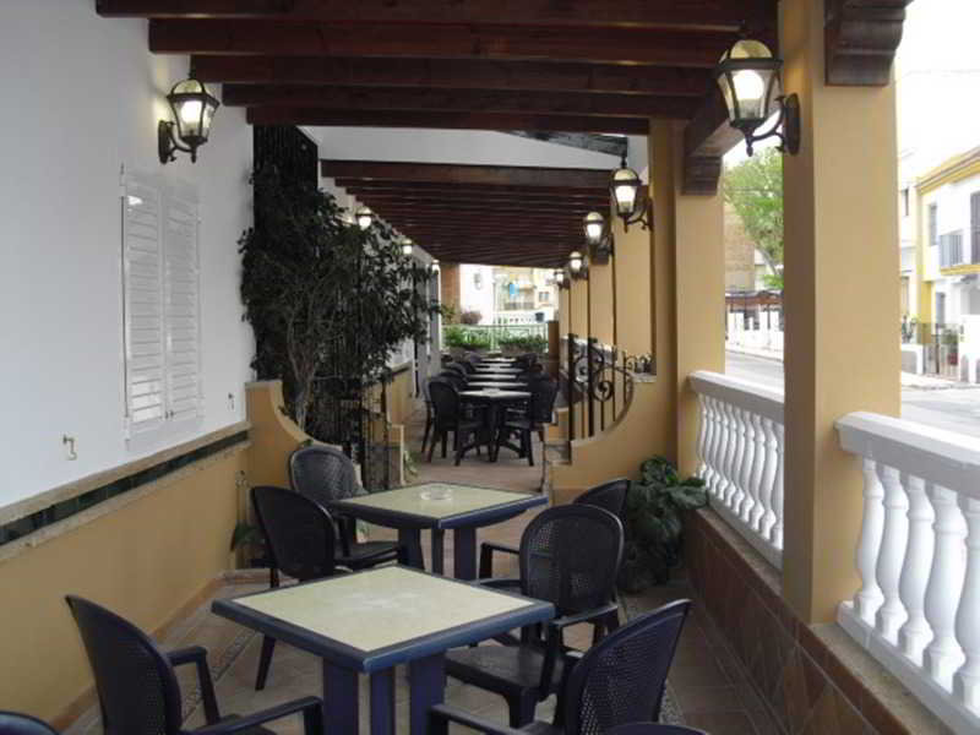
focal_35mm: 36
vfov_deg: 39.7
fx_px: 1019
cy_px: 368
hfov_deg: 51.4
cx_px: 490
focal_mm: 6.3
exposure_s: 1/100
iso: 100
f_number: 3.1
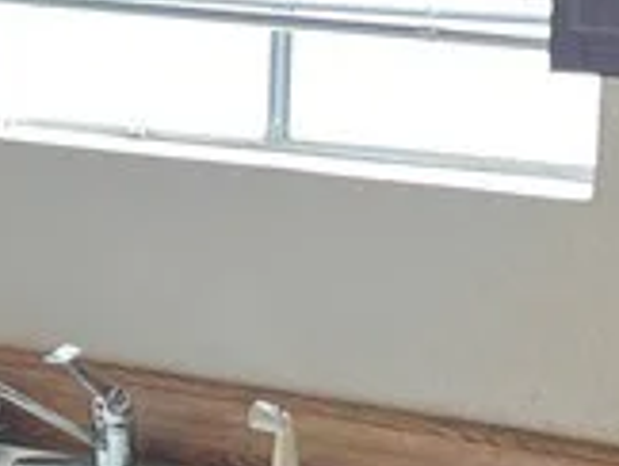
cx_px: -96
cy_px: 267
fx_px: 2937
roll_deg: -0.5
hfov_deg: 11.8
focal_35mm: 164
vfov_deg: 9.1
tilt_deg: -10.1
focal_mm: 5.7
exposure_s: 1/120
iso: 125
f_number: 1.5
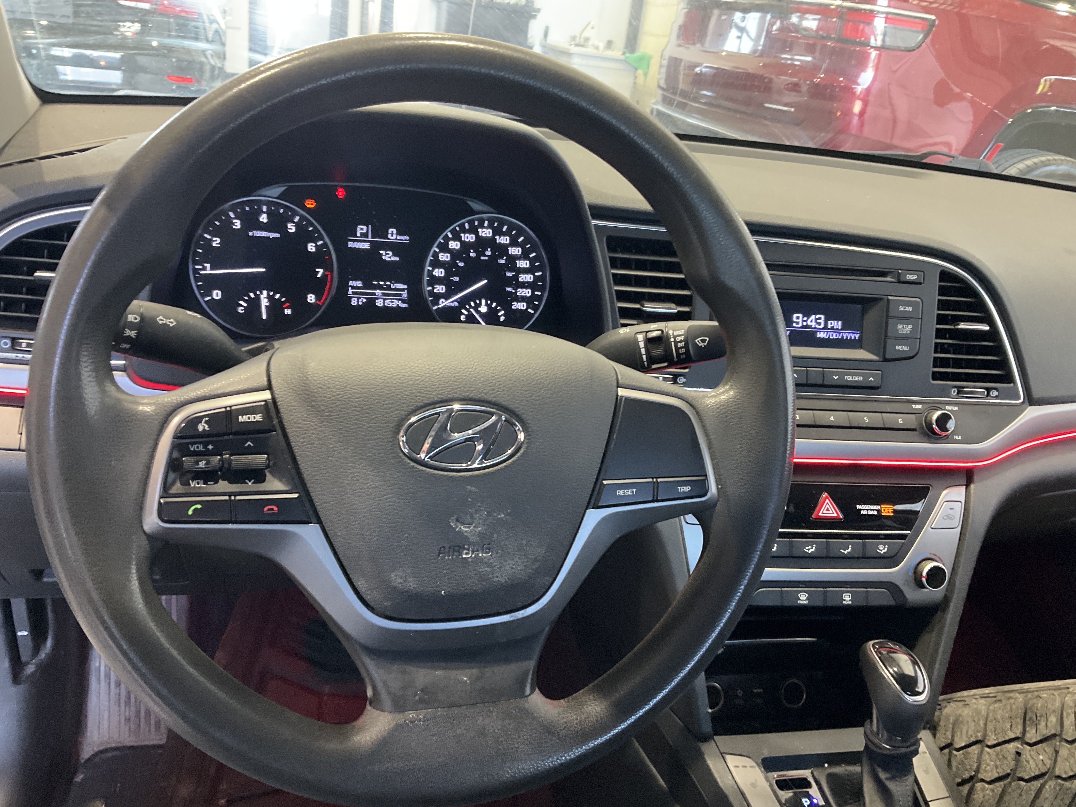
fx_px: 901
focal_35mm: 29
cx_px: 538
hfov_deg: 61.7
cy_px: 404
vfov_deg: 48.2
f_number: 1.8
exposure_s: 1/40
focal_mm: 3
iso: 320
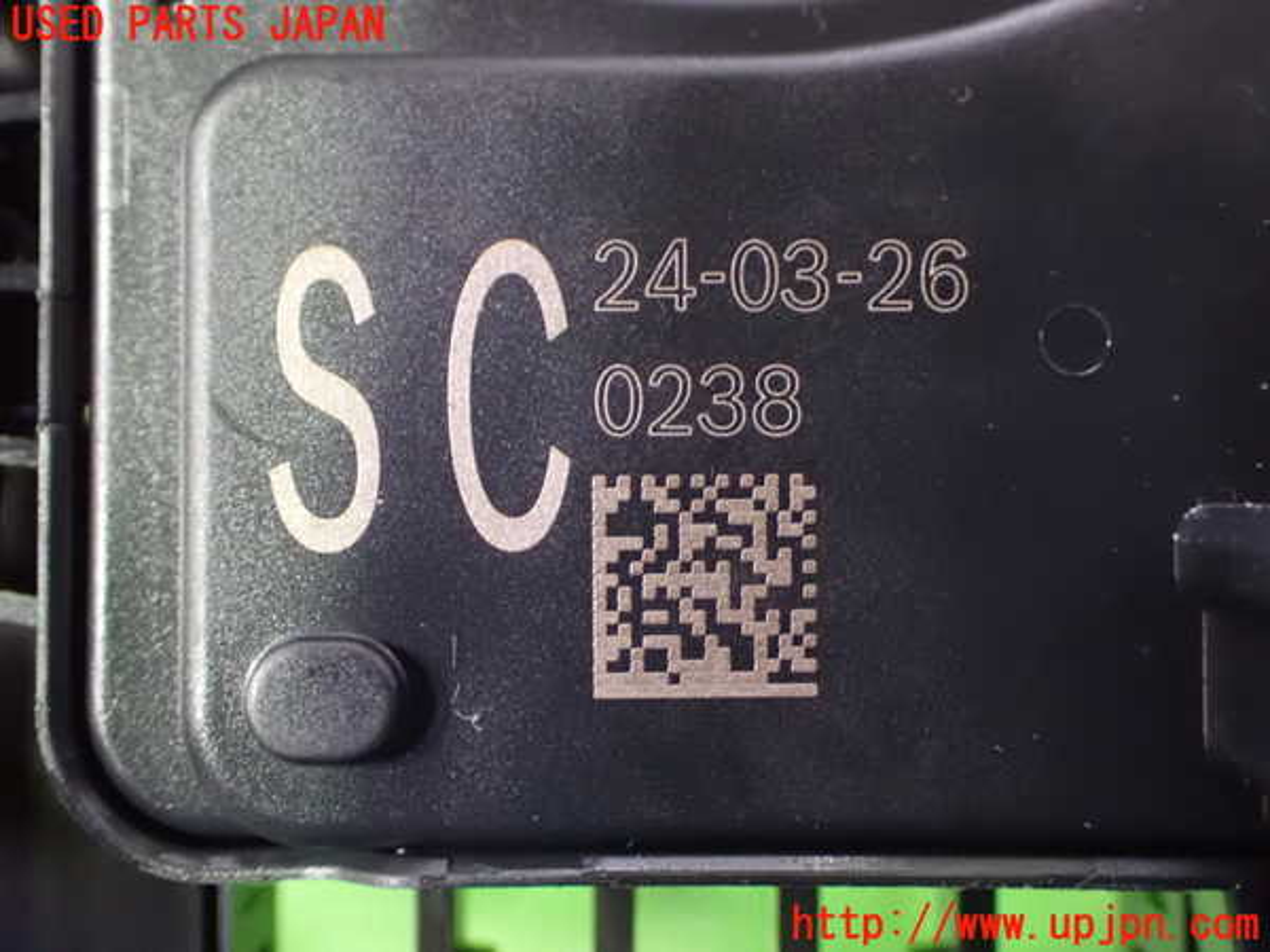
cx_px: 635
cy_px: 476
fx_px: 1724
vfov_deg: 30.9
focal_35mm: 47
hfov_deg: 40.4
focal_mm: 8.4
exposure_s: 1/15
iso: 1600
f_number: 3.1
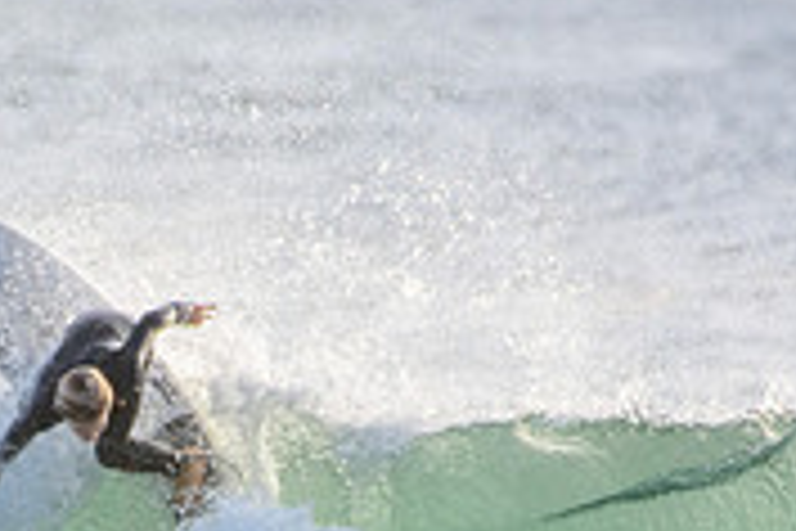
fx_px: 54345
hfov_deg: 0.8
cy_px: 659
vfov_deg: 0.6
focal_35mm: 2458
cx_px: 0
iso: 450
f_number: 5.6
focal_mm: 500
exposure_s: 1/2000
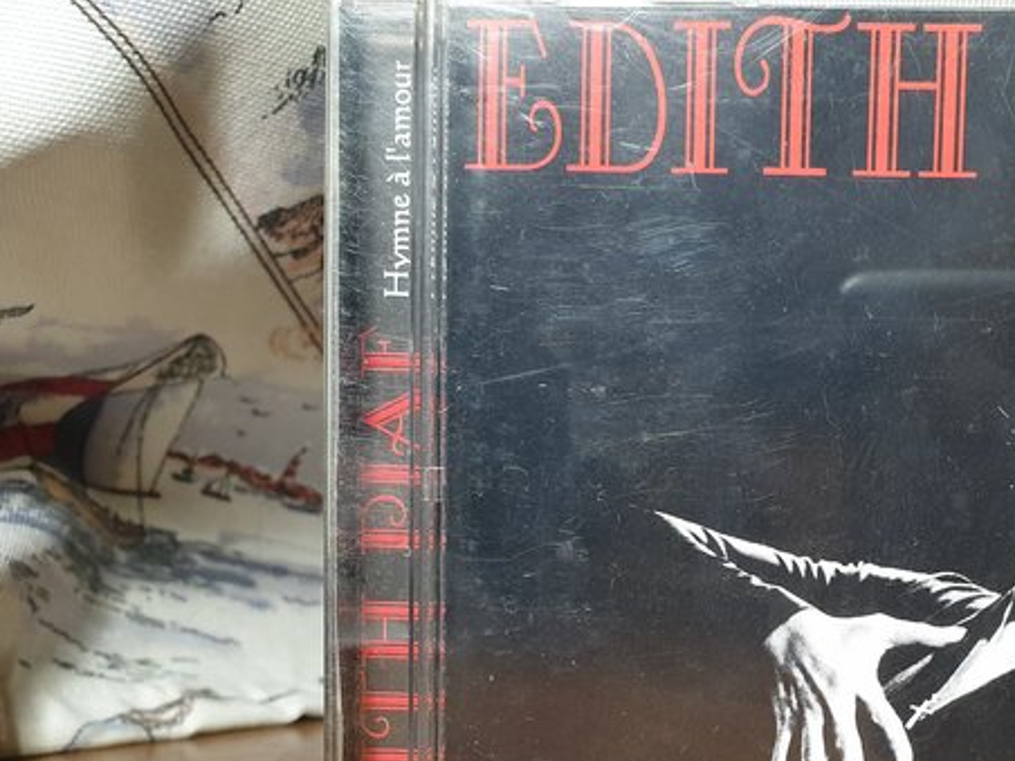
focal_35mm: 46
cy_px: 590
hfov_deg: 39.5
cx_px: 826
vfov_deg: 30.9
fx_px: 1349
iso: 160
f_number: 2.4
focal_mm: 4.3
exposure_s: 1/50
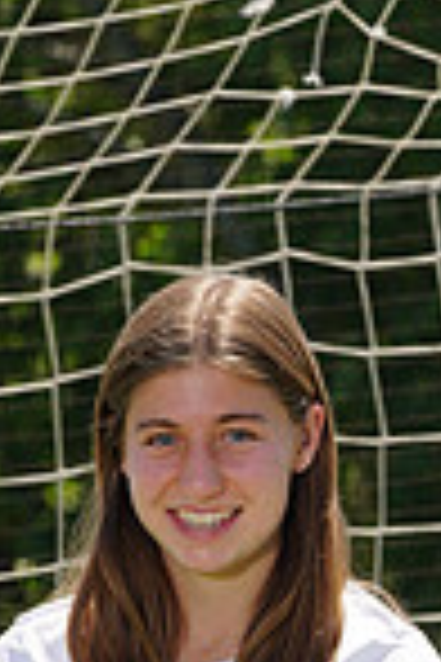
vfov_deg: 2.4
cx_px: 27
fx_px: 15562
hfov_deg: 1.6
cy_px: 1072
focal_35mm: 847
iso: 200
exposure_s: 1/250
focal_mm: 215
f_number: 13
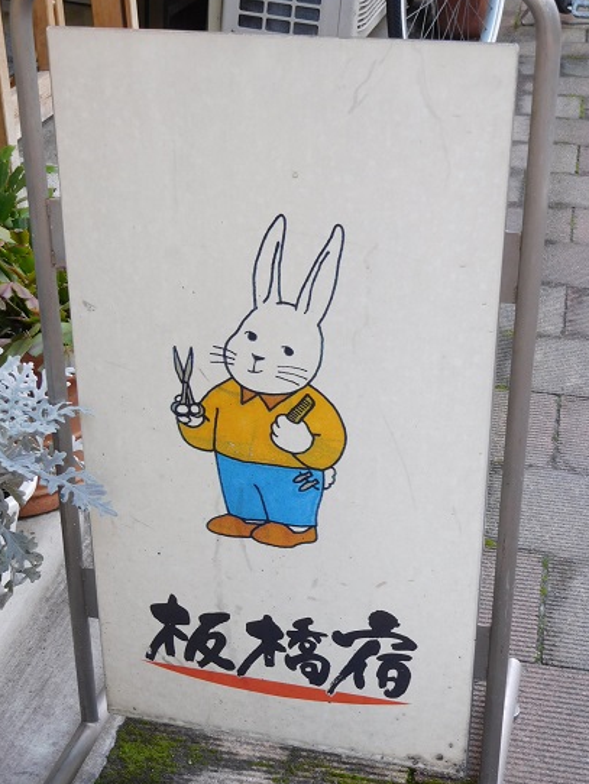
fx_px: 1337
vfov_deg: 32.6
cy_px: 441
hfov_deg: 24.8
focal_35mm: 59
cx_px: 246
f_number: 4.1
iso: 140
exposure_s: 1/30
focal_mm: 8.9
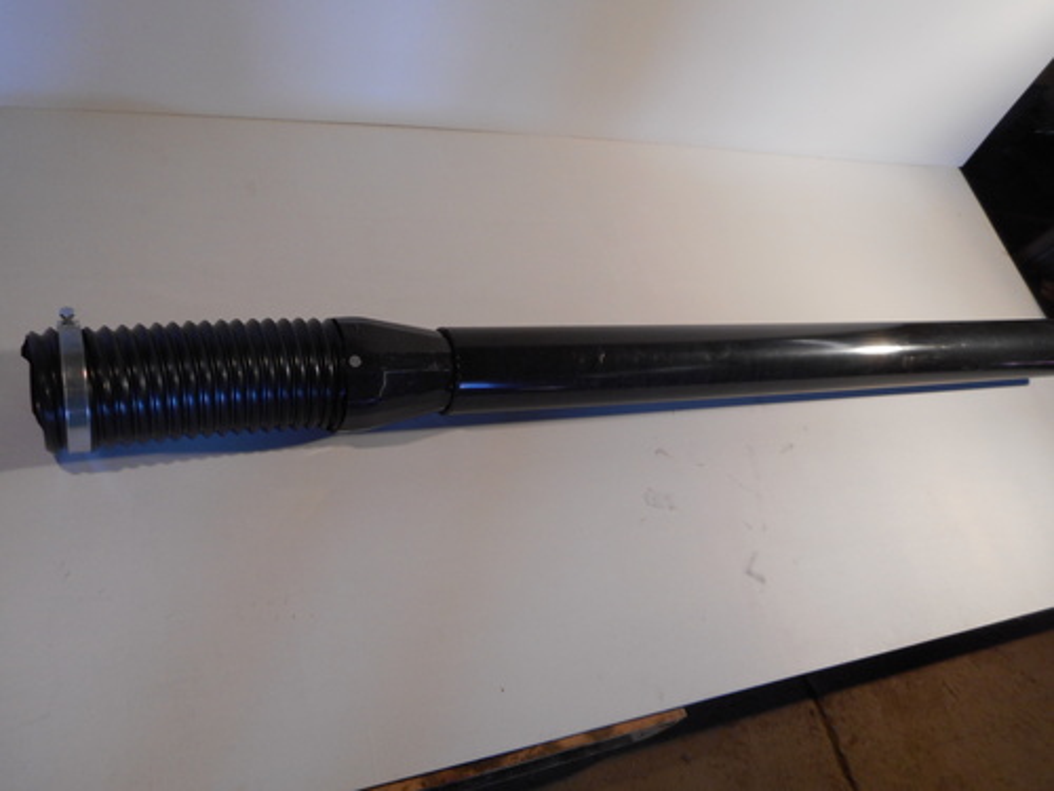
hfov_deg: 61.7
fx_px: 883
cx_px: 527
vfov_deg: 48.2
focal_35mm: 29
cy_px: 396
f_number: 4
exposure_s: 1/30
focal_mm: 5.2
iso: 140
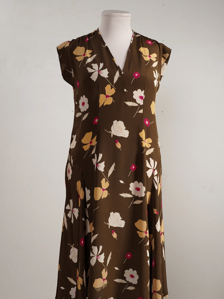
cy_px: 162
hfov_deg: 28.0
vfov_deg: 36.8
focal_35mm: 52
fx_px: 449
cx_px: 112
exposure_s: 1/13
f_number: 7.1
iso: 200
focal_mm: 32
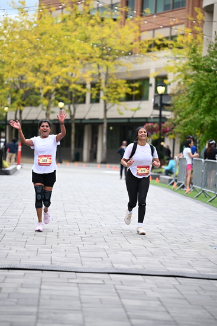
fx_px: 1039
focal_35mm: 115
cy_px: 163
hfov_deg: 11.9
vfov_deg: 17.8
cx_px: 108
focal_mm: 115
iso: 640
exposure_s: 1/2500
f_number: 2.8
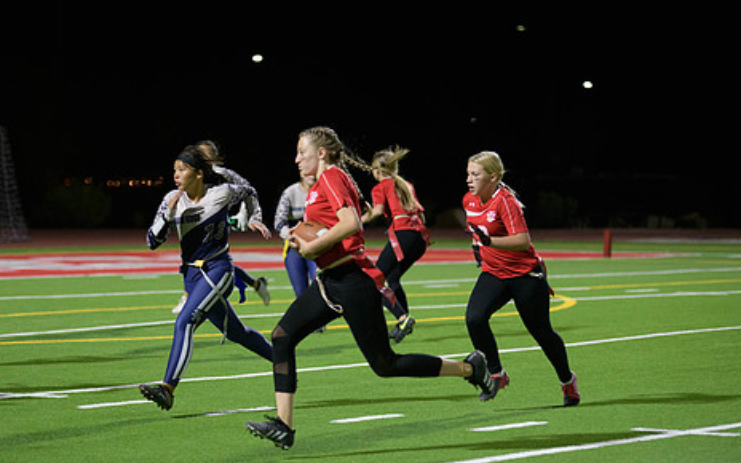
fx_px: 3090
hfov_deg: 13.7
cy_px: 299
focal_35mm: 153
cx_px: 327
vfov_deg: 8.6
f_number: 2.8
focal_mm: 120
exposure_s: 1/640
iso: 3200
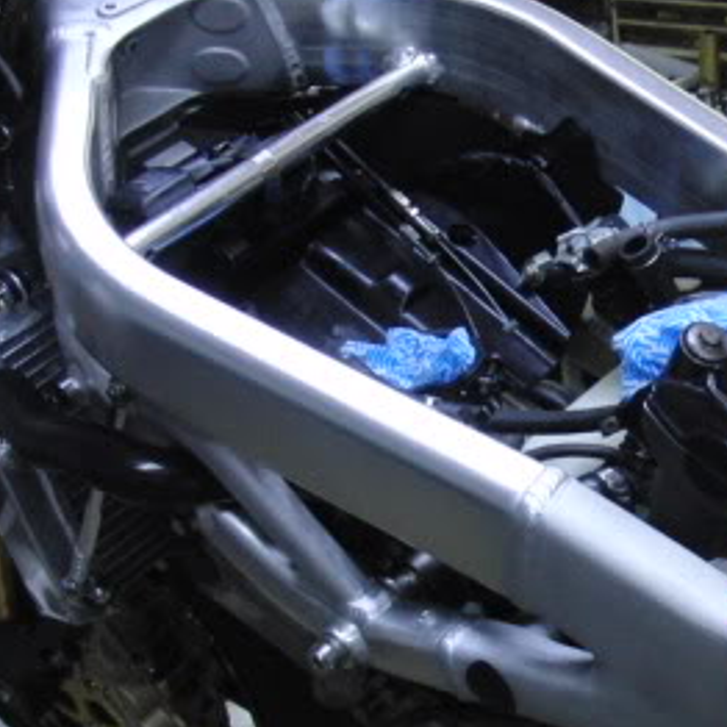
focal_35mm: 80
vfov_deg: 21.6
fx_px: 1901
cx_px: 680
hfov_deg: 21.1
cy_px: 402
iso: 400
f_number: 3.6
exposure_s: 1/80
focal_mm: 6.4
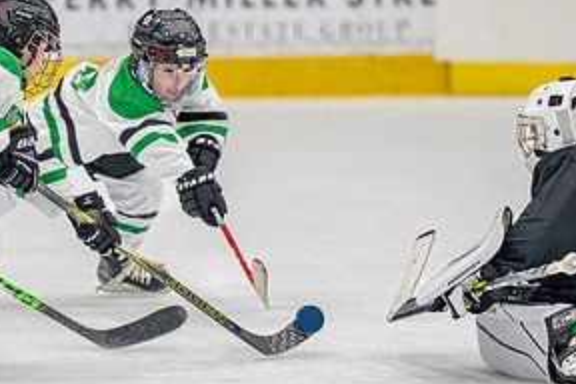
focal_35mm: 338
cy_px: 155
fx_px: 5408
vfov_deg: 4.1
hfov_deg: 6.1
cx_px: 116
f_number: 2.8
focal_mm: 158
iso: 1250
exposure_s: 1/1600
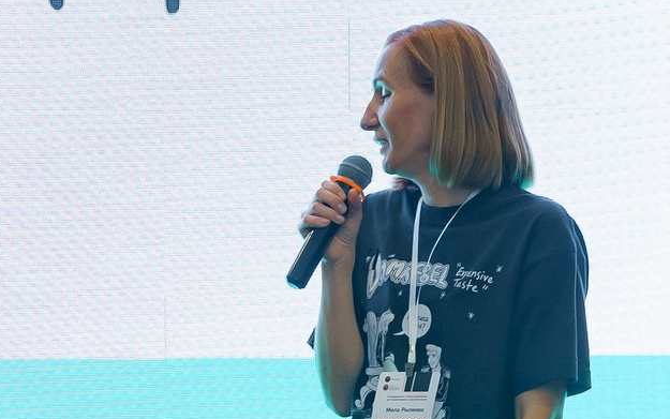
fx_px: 4877
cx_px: 387
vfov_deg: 4.9
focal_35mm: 267
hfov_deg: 7.9
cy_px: 500
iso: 1000
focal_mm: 64
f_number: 4.5
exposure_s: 1/125
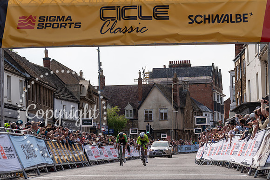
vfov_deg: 11.3
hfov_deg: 16.9
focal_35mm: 121
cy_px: 132
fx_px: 906
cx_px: 142
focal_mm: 82
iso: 125
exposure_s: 1/1000
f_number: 4
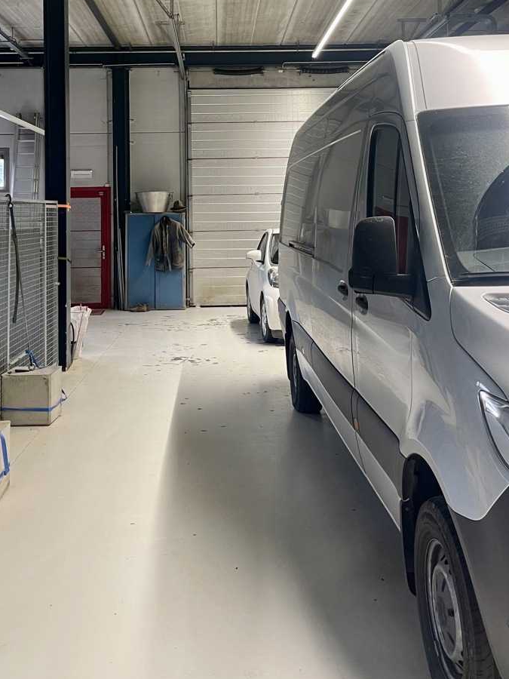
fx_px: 784
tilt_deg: +3.5
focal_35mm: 40
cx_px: 236
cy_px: 157
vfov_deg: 44.9
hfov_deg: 35.9
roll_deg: +1.4
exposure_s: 1/50
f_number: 1.6
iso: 64
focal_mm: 5.1
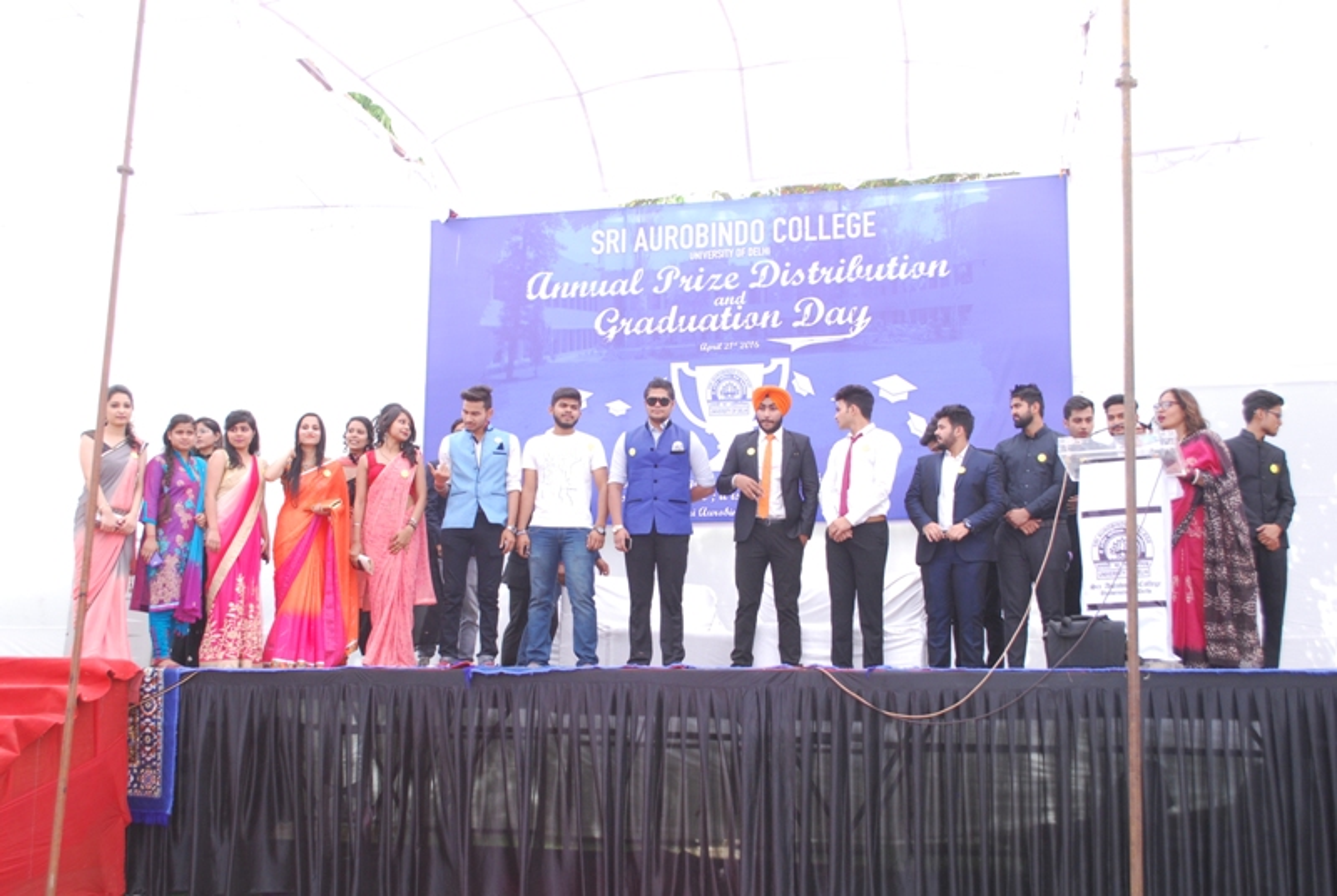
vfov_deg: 34.3
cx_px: 668
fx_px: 1451
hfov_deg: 49.5
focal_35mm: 39
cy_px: 448
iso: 400
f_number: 5.6
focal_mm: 26
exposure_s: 1/160
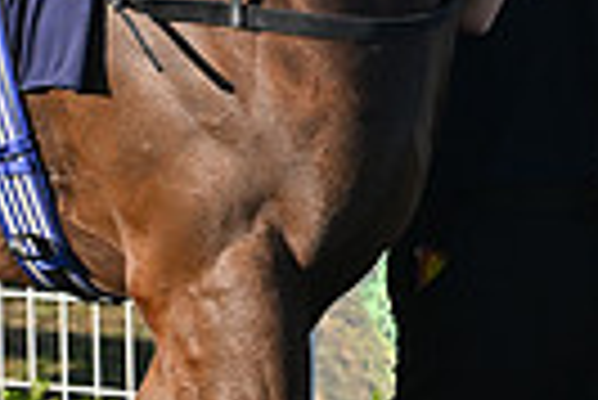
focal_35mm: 358
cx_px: 54
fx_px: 5953
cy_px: -416
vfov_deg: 3.8
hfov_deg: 5.7
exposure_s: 1/3200
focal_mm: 82
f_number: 5.6
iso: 800
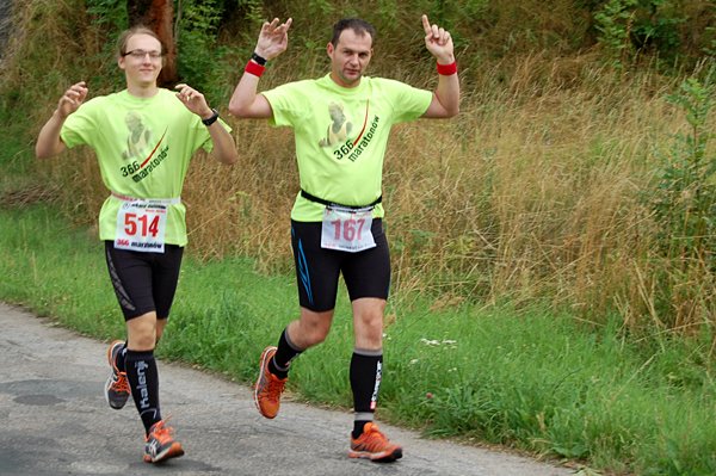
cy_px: 238
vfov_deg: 18.2
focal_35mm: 75
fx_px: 1490
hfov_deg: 27.0
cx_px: 358
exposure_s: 1/160
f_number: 7.1
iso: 200
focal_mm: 50
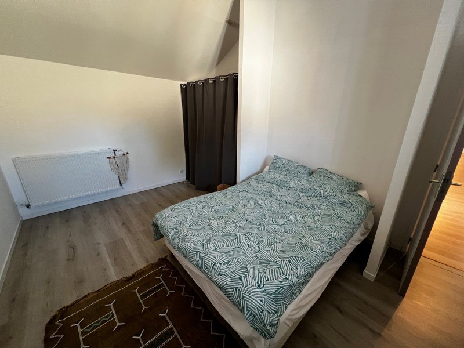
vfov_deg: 89.9
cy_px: 174
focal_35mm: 13
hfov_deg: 106.2
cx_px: 232
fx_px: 174
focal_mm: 1.57
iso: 250
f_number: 1.8
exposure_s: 1/50
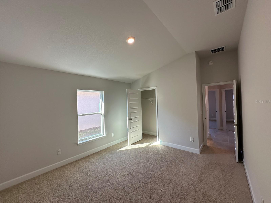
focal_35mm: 14
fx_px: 110
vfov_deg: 85.7
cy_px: 102
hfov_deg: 102.1
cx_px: 136
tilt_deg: +0.5
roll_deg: +1.7
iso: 50
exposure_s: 1/120
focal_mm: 2.22
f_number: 2.2
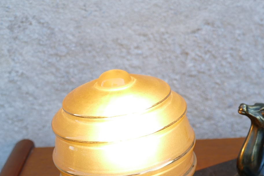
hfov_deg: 28.1
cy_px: 155
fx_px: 520
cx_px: 193
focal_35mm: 71
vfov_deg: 18.9
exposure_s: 1/100
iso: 125
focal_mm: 14.5
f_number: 3.1
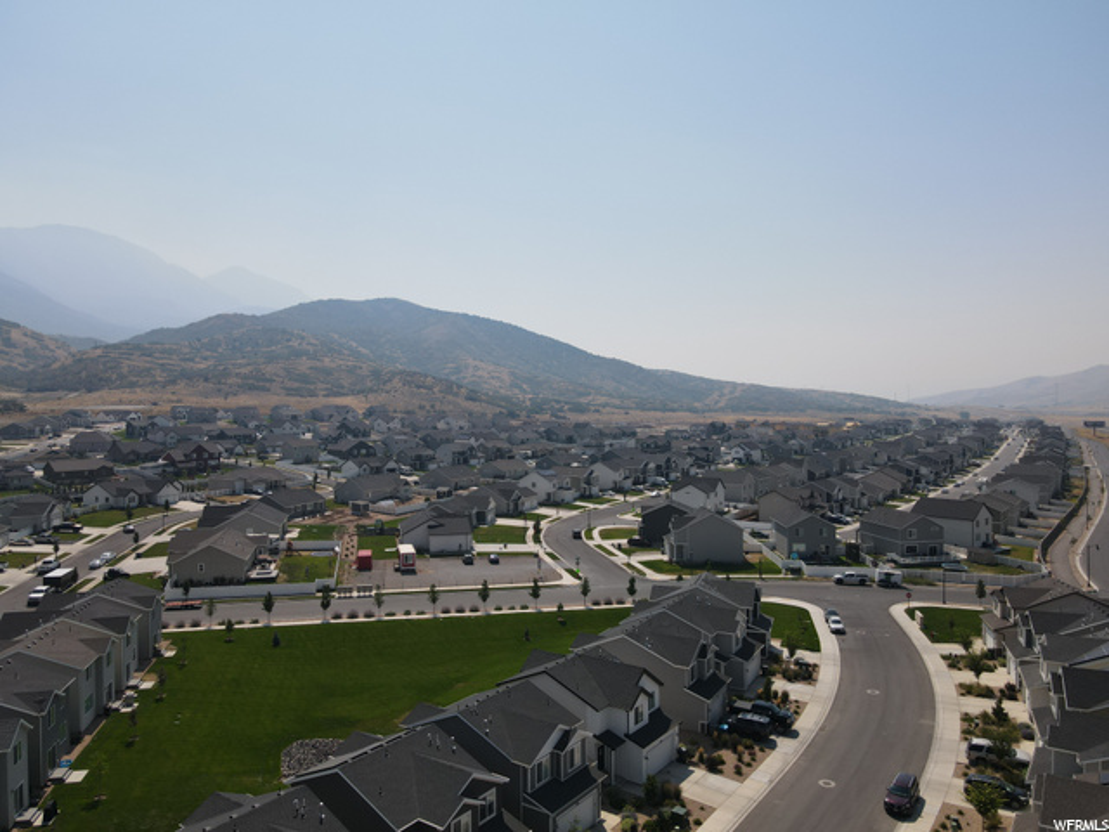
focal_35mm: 24
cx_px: 554
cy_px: 416
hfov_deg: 71.6
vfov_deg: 56.8
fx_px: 769
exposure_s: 1/1500
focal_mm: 4.5
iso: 100
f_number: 2.8
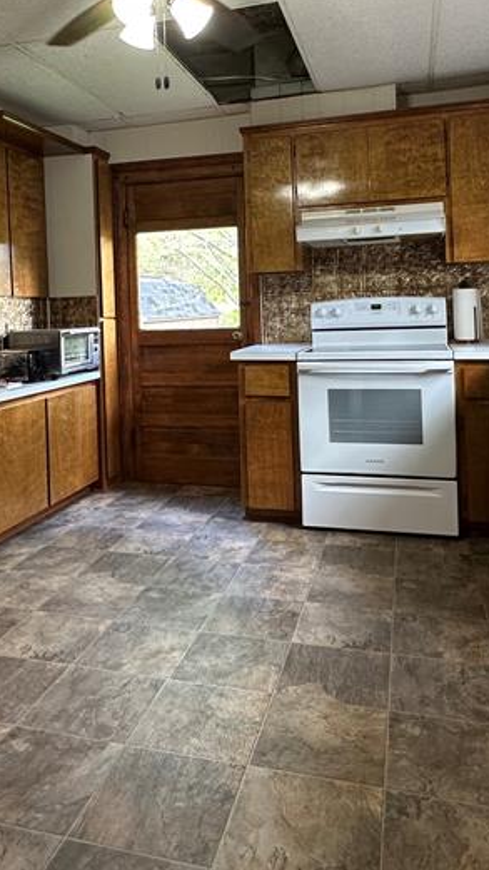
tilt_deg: +0.0
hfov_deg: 38.8
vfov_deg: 63.1
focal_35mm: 30
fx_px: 692
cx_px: 205
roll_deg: +1.7
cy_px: 311
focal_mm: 2.22
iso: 200
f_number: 2.2
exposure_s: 1/60
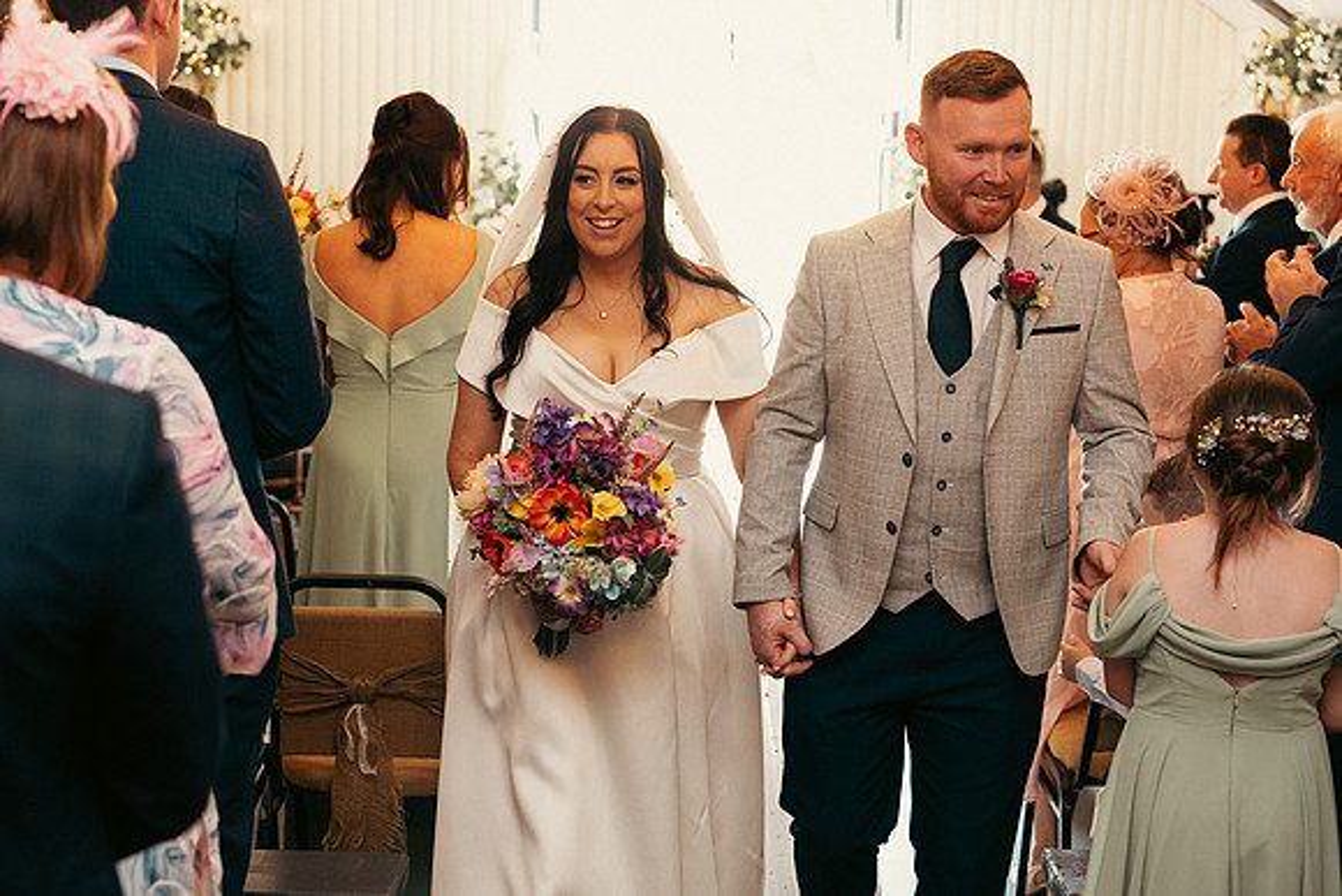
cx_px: 671
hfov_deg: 35.6
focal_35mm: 56
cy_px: 448
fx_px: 2088
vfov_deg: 24.2
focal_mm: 56
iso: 2500
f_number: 3.5
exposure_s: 1/160
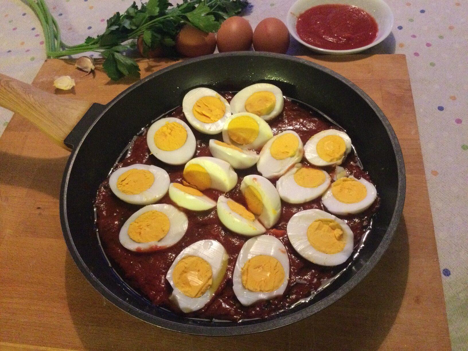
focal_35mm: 31
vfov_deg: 45.4
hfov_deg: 58.4
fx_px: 419
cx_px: 234
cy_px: 176
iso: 400
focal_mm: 3.3
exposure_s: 1/17
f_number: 2.4
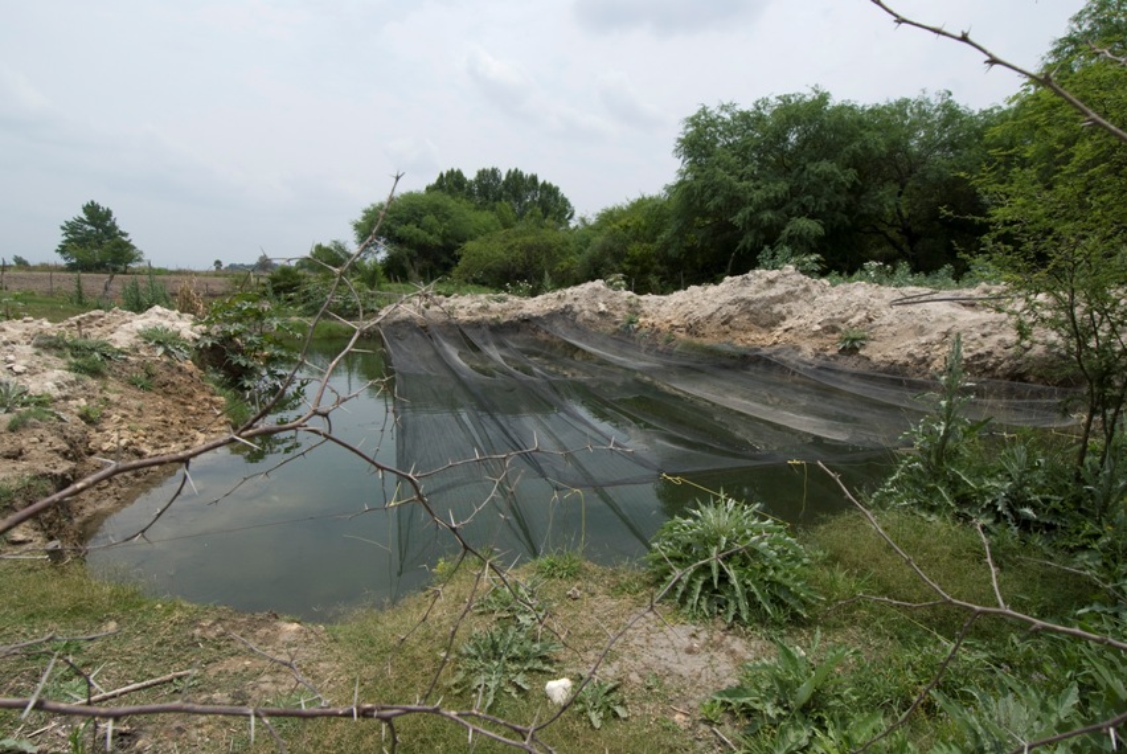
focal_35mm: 18
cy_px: 377
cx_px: 564
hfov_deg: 89.9
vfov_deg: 67.5
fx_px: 564
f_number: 10
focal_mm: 12
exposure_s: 1/400
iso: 200
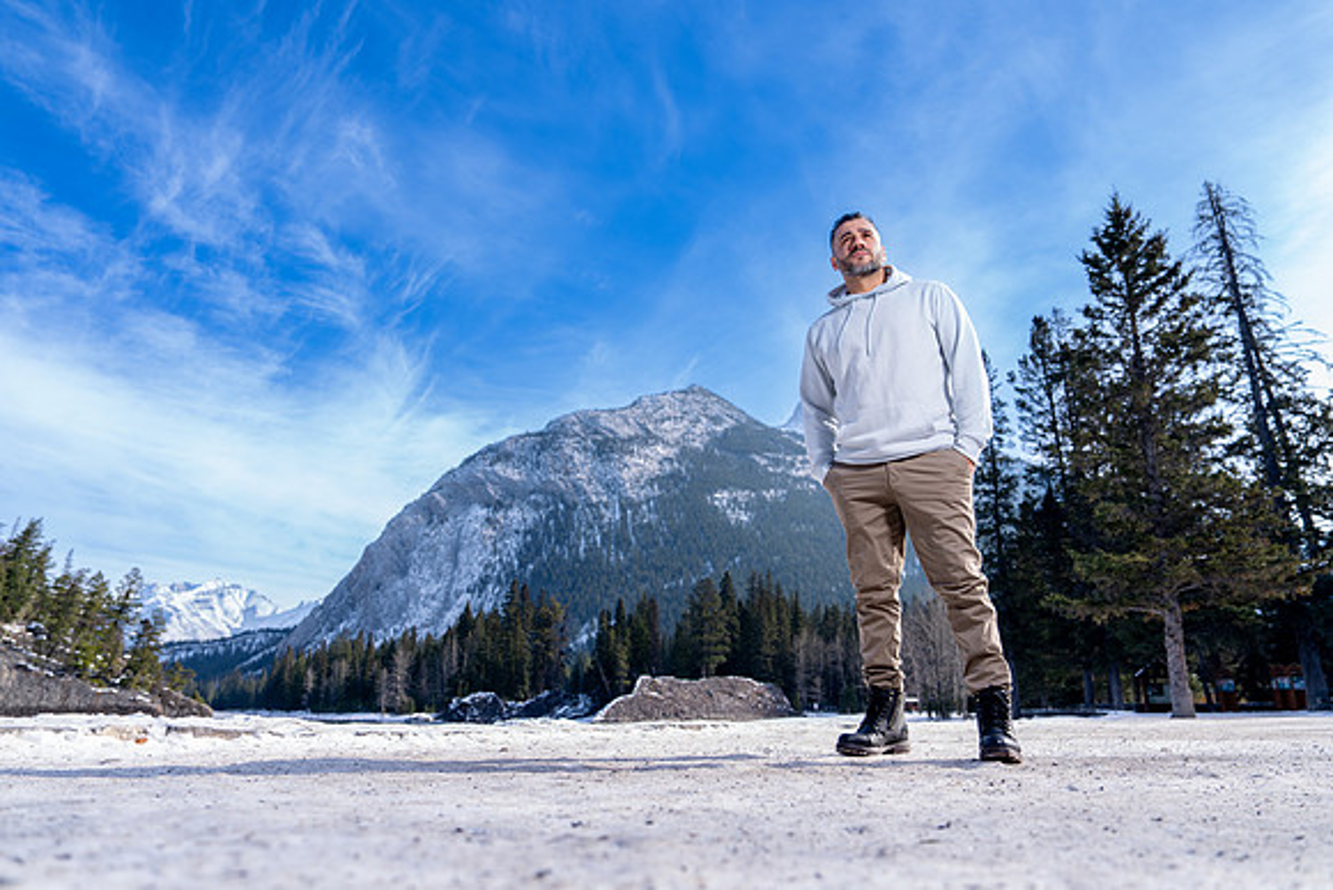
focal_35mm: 24
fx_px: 889
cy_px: 445
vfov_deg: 53.2
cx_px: 666
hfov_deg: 73.7
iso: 50
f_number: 3.5
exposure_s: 1/400
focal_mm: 24
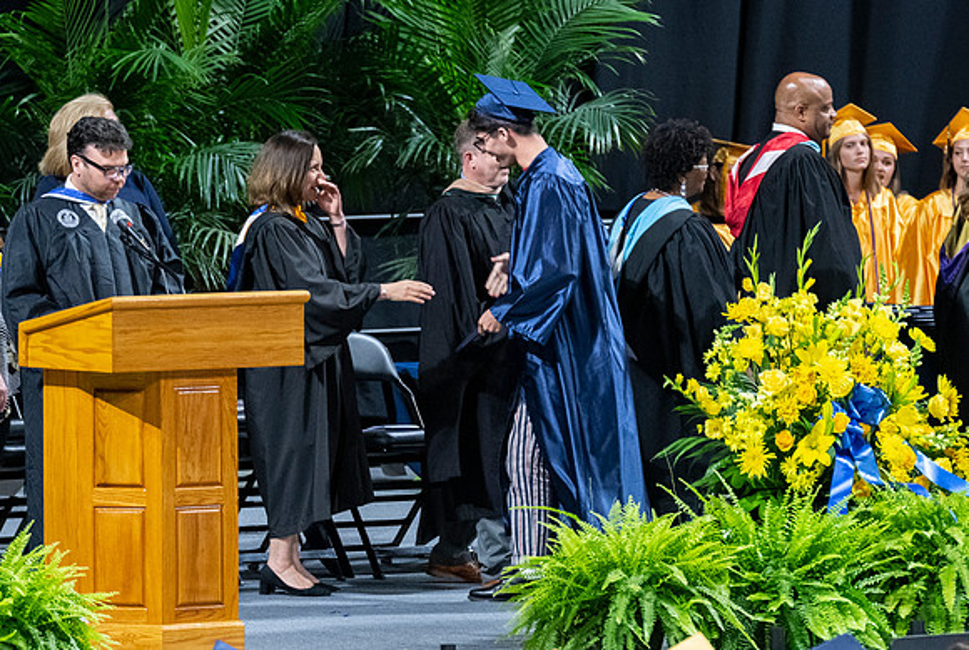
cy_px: 337
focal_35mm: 404
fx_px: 10893
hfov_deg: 5.1
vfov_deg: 3.4
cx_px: 554
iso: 2000
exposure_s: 1/200
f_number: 4
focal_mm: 200
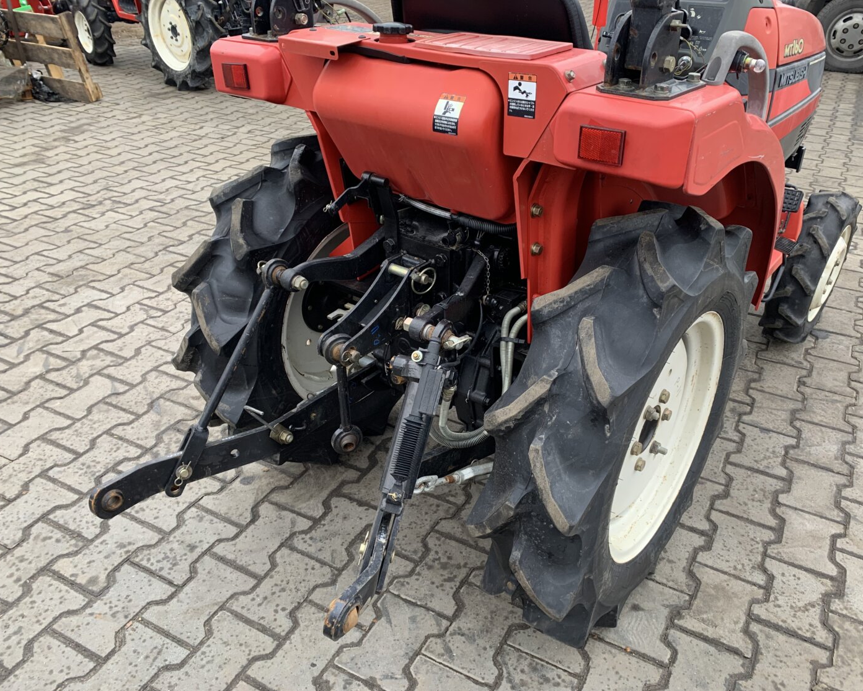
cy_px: 337
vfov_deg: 51.5
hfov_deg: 62.2
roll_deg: +0.0
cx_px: 449
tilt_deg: -31.2
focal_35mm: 28
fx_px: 715
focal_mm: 4.25
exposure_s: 1/121
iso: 64
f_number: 1.8
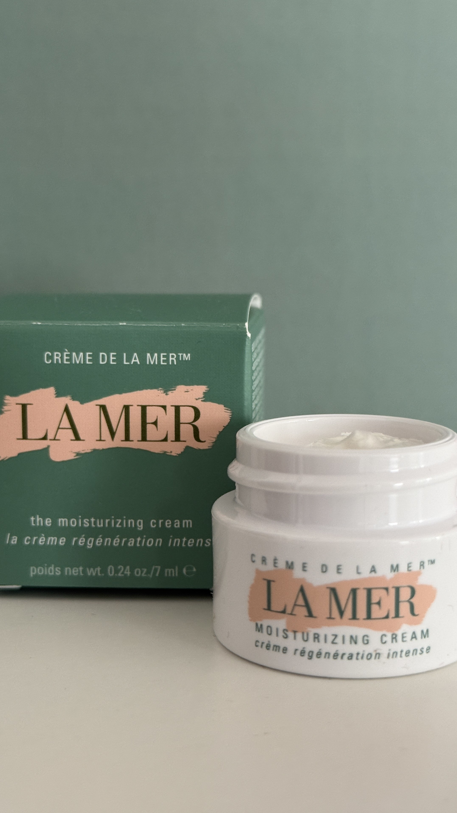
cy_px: 409
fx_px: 1185
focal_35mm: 55
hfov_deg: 21.8
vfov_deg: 37.9
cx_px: 236
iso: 200
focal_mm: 6.76
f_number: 1.78
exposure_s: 1/60
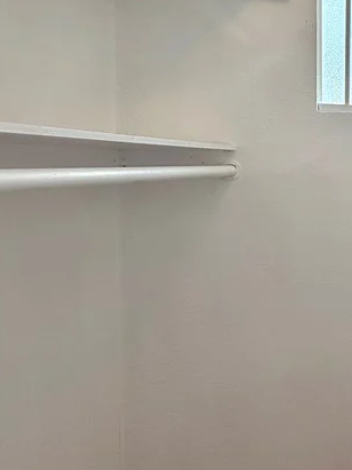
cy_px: 180
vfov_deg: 52.2
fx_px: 475
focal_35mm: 35
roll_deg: +1.1
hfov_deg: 33.1
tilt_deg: -1.8
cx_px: 424
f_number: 2.2
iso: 125
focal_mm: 2.22
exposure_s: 1/120
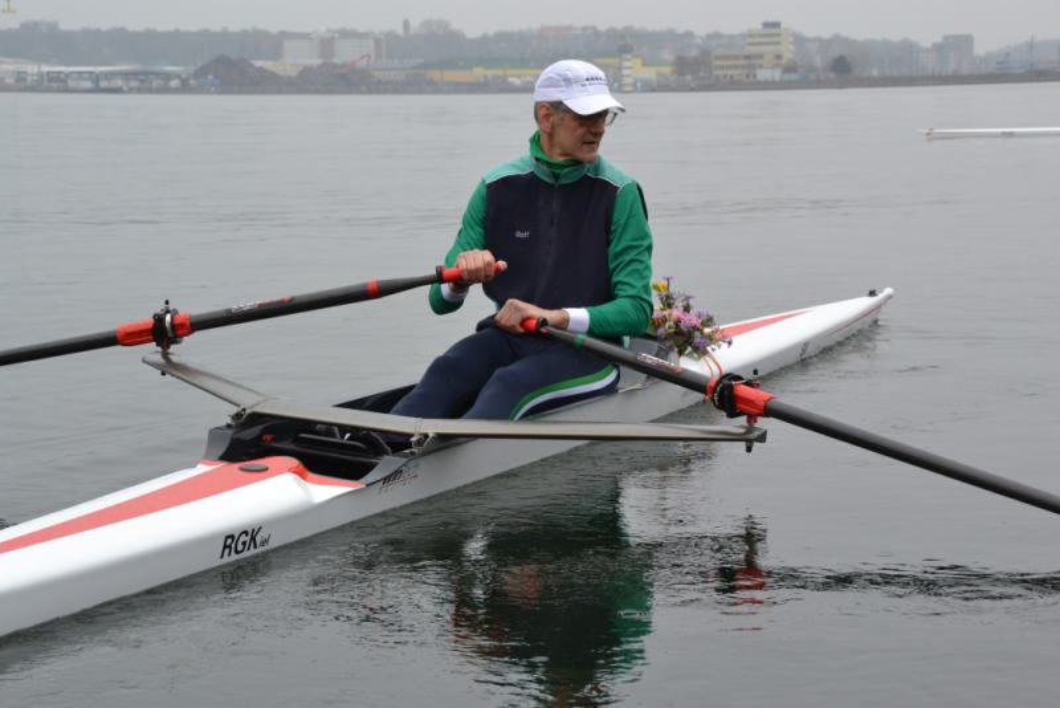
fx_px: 2297
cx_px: 530
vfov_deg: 17.5
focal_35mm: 78
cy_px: 354
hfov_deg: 26.0
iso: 800
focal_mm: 52
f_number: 11
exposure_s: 1/500
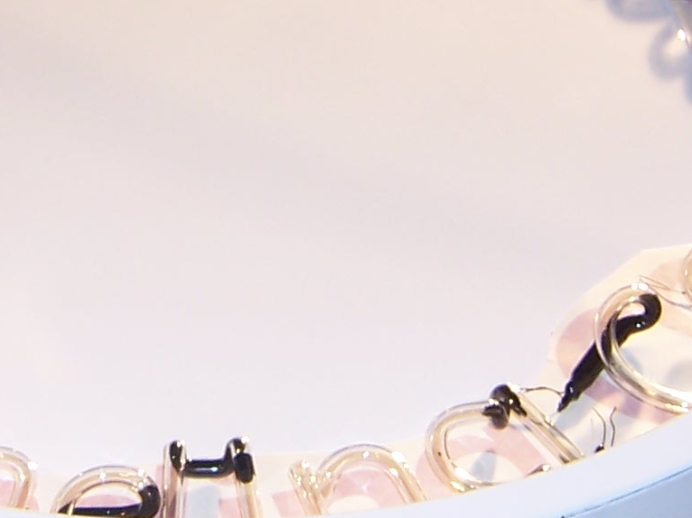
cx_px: 113
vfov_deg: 13.3
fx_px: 2218
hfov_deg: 17.5
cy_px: 90
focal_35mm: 111
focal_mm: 5.5
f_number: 2.8
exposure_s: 1/60
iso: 80
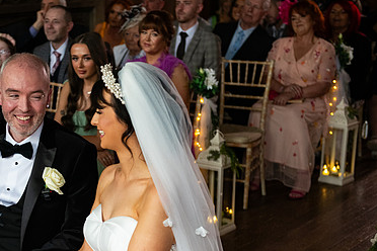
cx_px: 91
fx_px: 817
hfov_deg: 25.7
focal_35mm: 78
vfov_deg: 17.4
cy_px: 173
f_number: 3.5
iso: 800
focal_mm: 50
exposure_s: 1/160
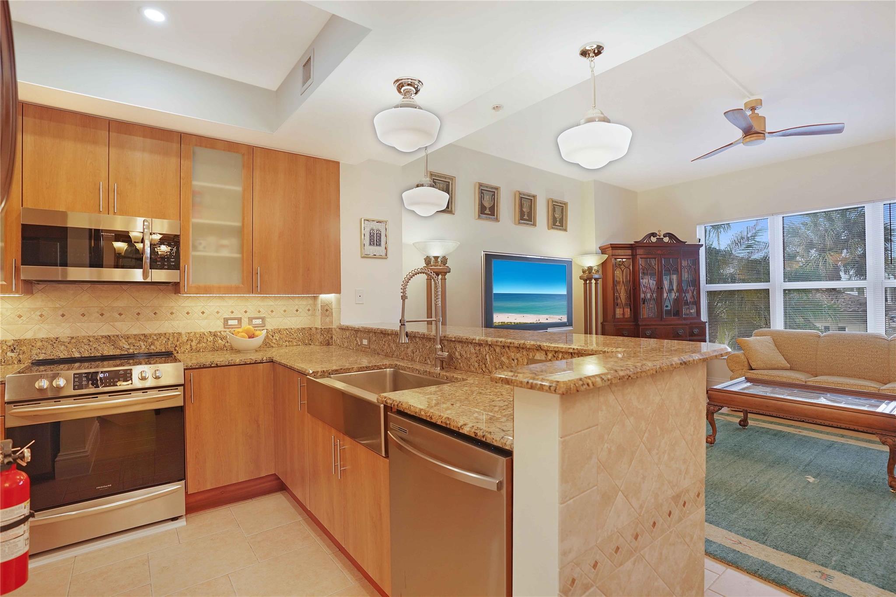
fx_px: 398
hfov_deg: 96.7
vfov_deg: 73.7
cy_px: 298
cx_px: 448
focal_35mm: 16
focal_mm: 16
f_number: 4
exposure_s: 1/160
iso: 400
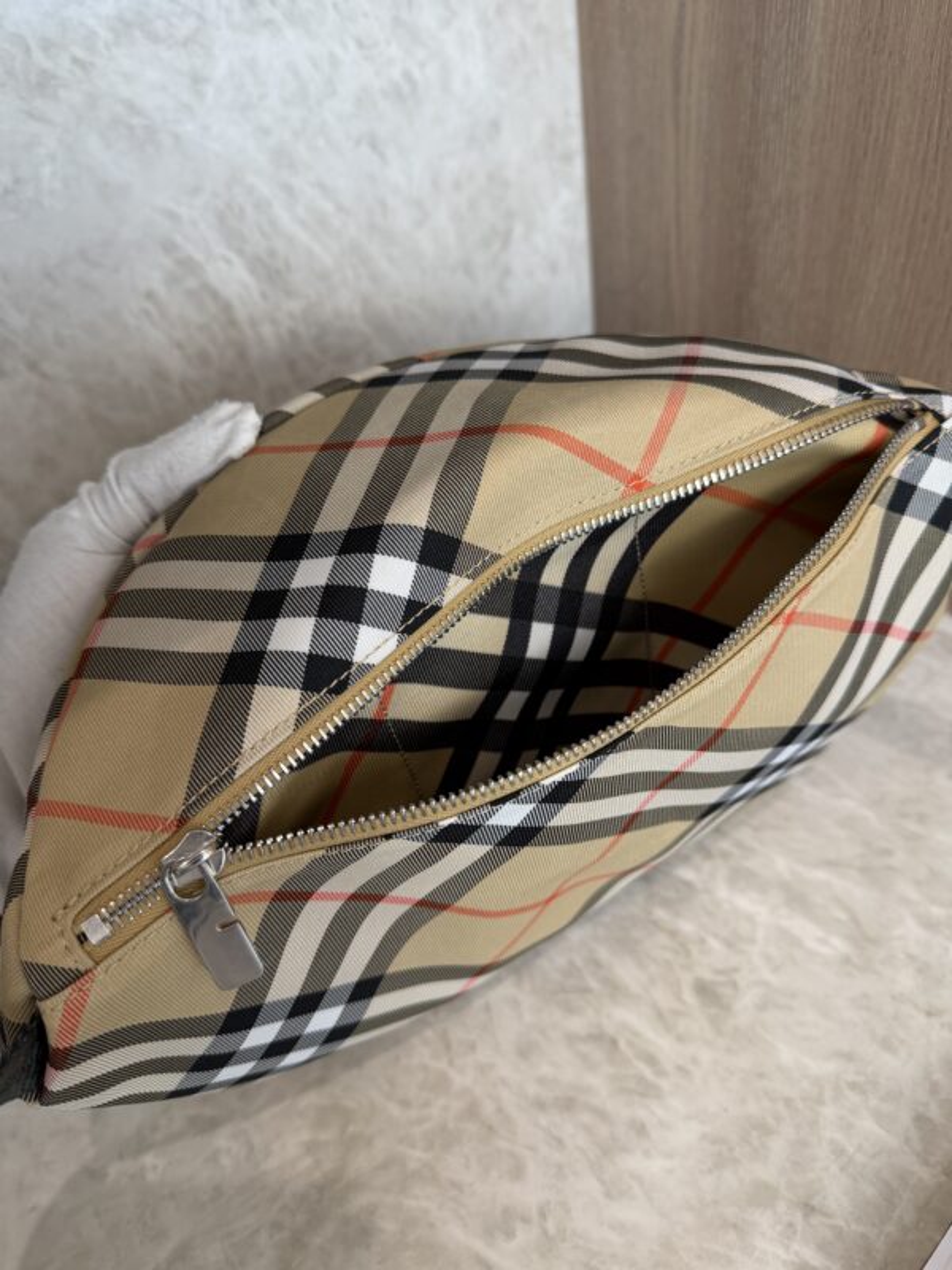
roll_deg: +9.6
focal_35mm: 24
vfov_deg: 71.6
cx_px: 476
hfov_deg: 56.8
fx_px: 880
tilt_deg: -43.2
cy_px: 635
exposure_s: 1/120
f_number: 1.78
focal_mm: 6.76
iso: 125
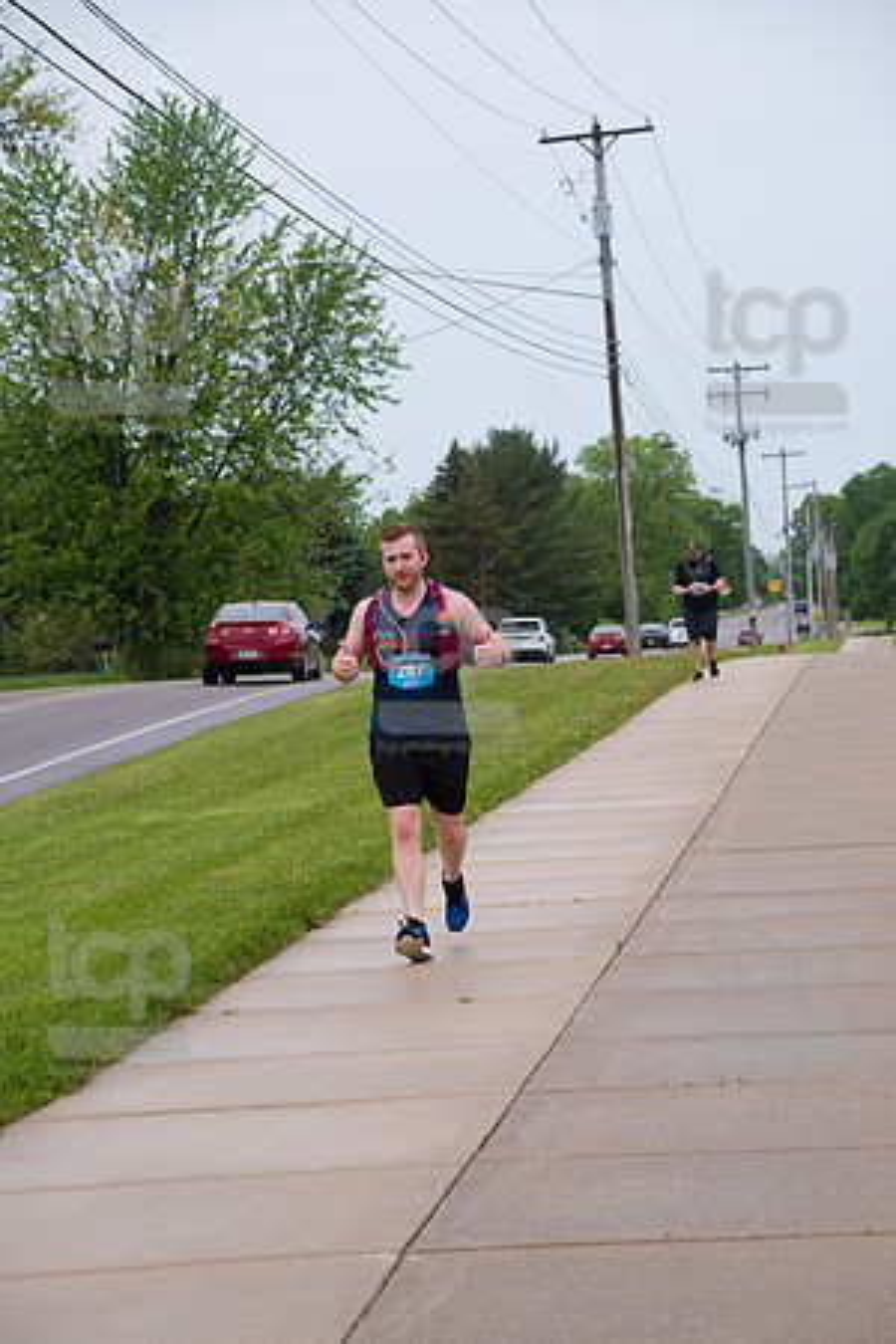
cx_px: 448
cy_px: 672
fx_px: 4480
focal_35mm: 120
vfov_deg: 17.1
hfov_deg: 11.4
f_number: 6.3
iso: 200
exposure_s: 1/640
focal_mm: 120
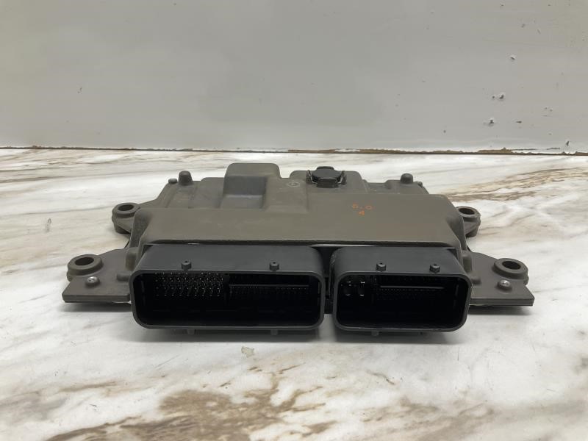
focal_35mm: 29
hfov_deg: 61.7
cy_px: 220
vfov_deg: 48.2
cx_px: 294
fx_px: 493
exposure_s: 1/165
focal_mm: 3
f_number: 1.8
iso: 20
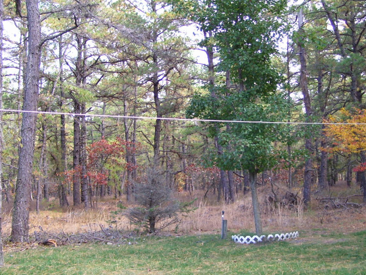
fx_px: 560
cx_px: 193
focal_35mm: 53
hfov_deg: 36.2
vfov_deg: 27.5
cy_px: 142
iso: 80
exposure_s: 1/90
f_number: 2.7
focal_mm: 6
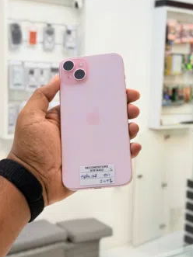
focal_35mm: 58
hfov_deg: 25.2
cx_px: 97
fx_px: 431
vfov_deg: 33.2
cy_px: 131
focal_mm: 6.76
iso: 64
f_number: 1.78
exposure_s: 1/272
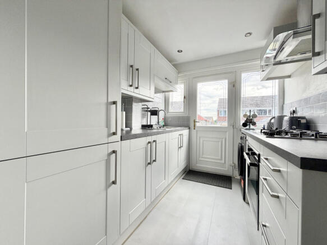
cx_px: 164
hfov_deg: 102.1
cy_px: 122
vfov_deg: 85.7
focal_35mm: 14
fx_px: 132
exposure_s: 1/121
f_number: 2.2
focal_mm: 2.22
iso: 80
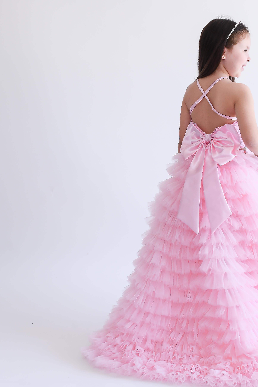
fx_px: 634
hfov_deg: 22.6
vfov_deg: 33.7
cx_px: 214
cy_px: 131
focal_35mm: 59
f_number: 8
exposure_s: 1/125
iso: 640
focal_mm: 35
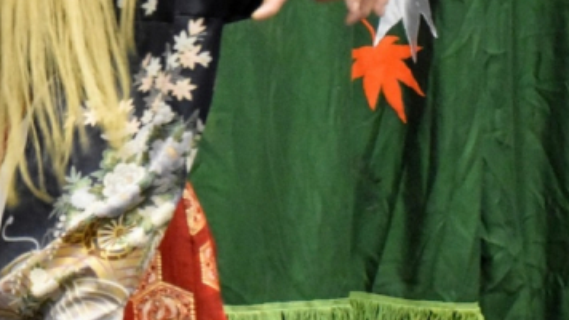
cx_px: -43
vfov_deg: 4.9
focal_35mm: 247
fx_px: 3726
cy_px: 73
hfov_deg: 8.7
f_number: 5
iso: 5000
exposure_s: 1/60
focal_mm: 70
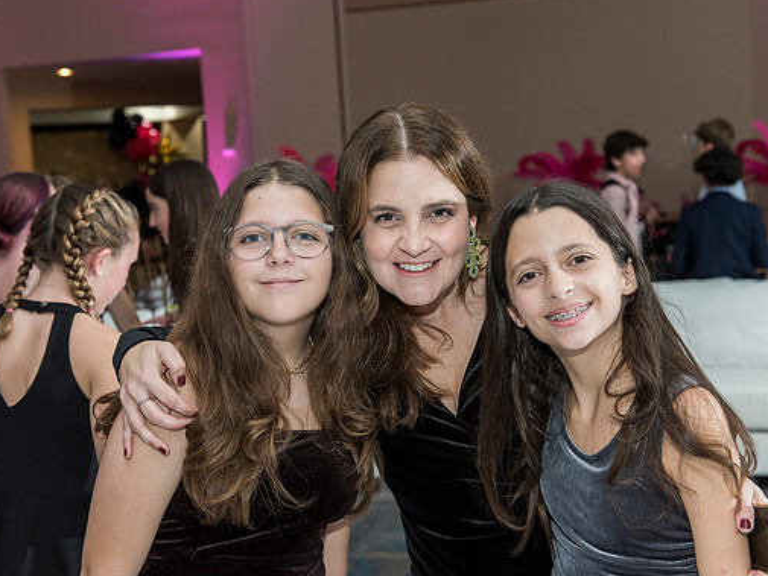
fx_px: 1176
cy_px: 286
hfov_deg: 36.2
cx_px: 395
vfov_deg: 27.5
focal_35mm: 53
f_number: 4.5
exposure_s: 1/100
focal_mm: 48
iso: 1000
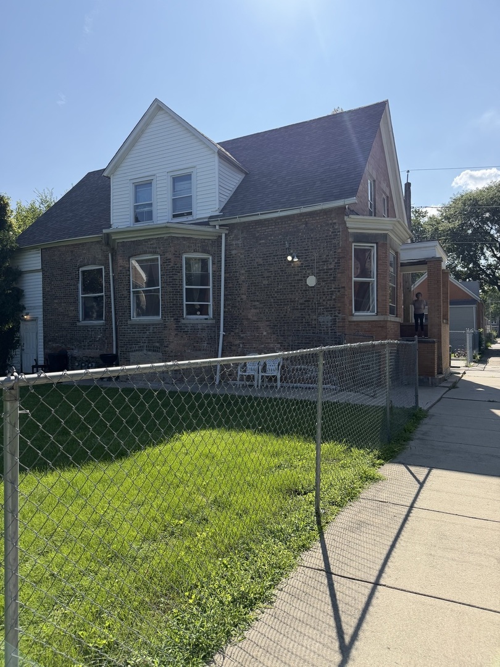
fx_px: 462
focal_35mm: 24
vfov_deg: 71.6
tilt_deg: +0.0
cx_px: 250
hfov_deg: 56.8
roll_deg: -0.1
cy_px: 334
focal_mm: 6.76
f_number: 1.78
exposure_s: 1/5714
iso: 100
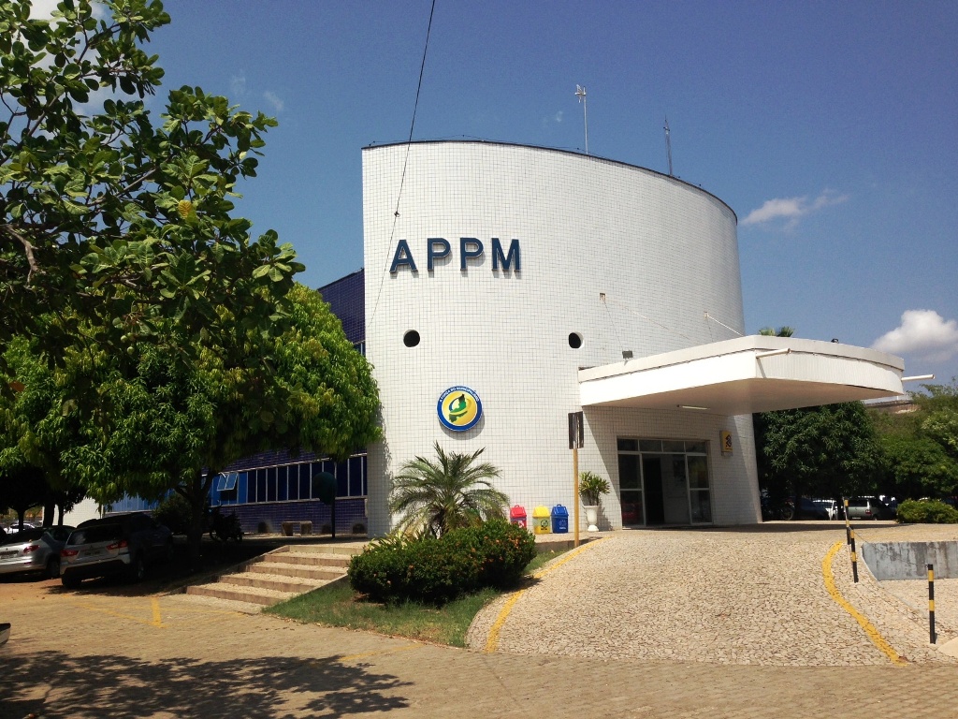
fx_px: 913
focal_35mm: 33
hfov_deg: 55.4
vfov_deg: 42.9
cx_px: 479
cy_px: 360
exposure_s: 1/2584
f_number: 2.4
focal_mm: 4.13
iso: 50
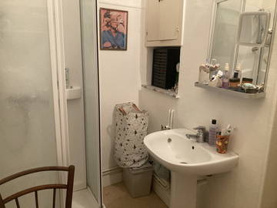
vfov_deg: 49.7
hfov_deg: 63.4
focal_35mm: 28
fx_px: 224
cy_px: 104
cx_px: 138
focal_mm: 3.99
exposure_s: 1/33
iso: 320
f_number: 1.8
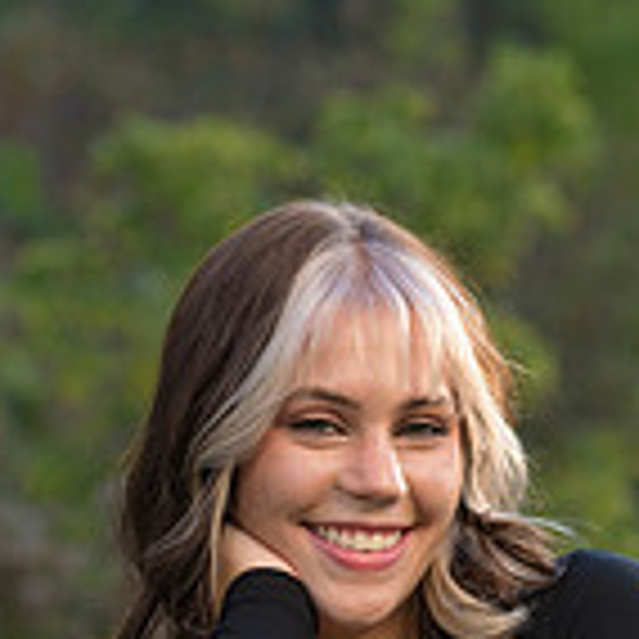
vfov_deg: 3.8
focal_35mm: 455
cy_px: 777
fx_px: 9503
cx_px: 383
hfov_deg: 3.9
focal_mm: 120
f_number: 4.5
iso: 250
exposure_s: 1/250
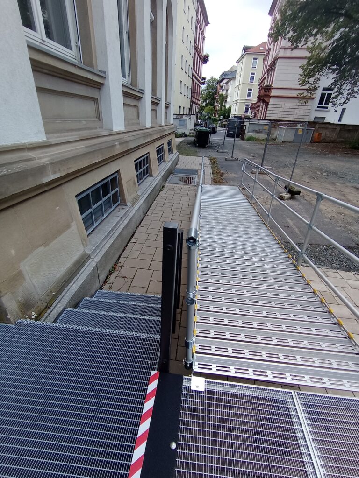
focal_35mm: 17
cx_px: 180
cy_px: 239
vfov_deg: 91.0
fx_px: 235
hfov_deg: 74.7
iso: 100
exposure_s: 1/308
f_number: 2.2
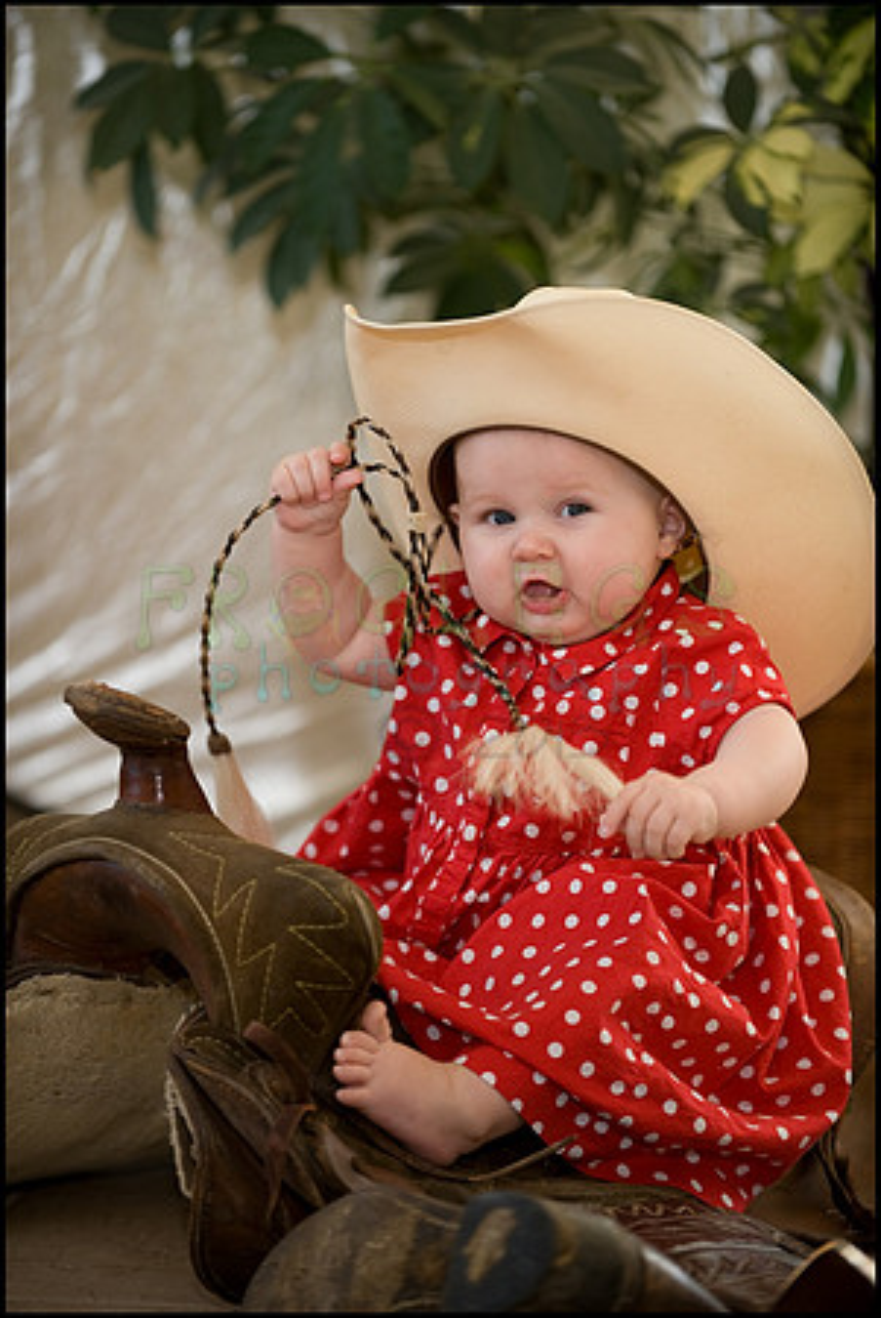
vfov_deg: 13.7
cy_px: 659
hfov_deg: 9.2
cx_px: 440
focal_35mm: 150
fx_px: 5493
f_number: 2.8
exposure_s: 1/160
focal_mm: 150
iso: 200
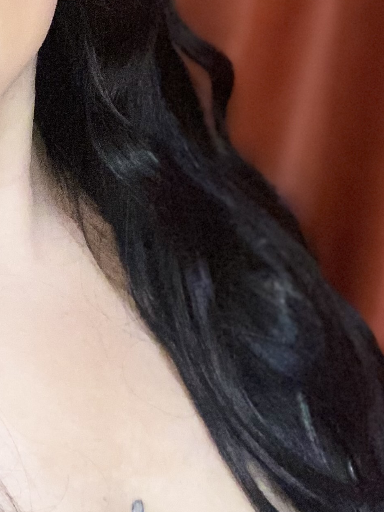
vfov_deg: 26.3
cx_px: -78
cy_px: 207
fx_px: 1095
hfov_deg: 18.8
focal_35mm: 74
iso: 400
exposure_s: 1/30
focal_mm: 2.71
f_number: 2.2
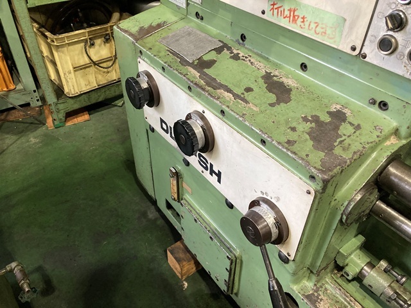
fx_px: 332
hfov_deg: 63.4
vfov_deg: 49.7
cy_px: 154
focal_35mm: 28
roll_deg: -2.0
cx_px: 206
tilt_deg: -40.4
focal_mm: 3.99
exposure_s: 1/60
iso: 200
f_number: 1.8
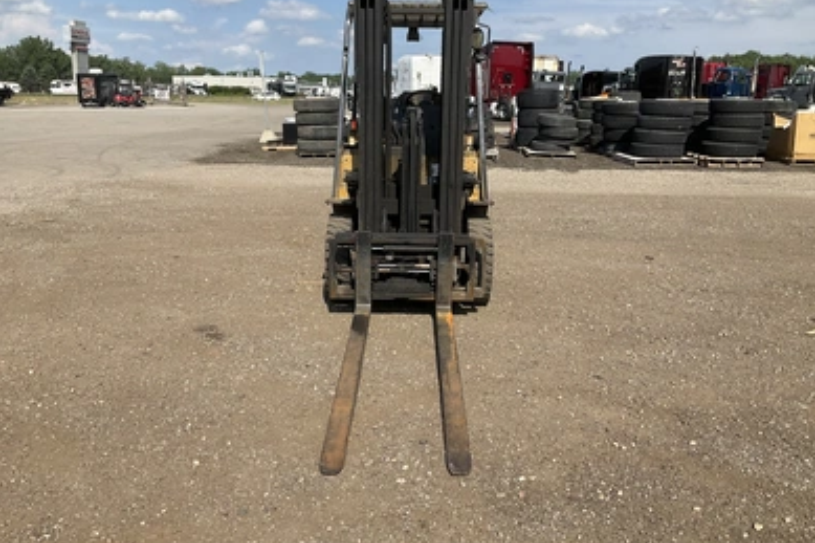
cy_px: 235
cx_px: 415
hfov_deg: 60.3
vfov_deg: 42.2
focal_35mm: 31
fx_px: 701
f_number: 1.8
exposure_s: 1/2141
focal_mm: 3
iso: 25
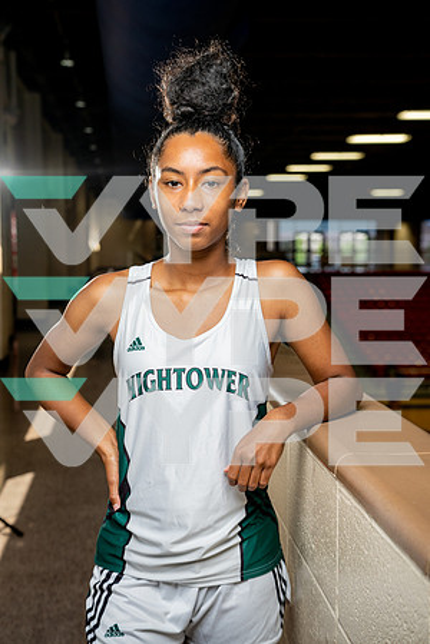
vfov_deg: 38.2
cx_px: 215
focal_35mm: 52
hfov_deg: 26.0
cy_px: 322
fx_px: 932
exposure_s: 1/250
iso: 400
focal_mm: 52
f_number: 4.5
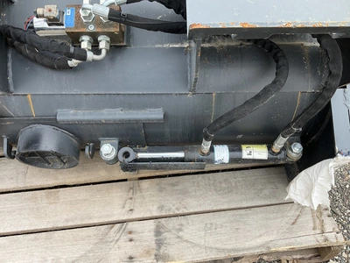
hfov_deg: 61.7
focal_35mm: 29
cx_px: 175
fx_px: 293
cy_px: 132
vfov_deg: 48.2
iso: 20
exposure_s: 1/122
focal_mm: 3
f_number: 1.8
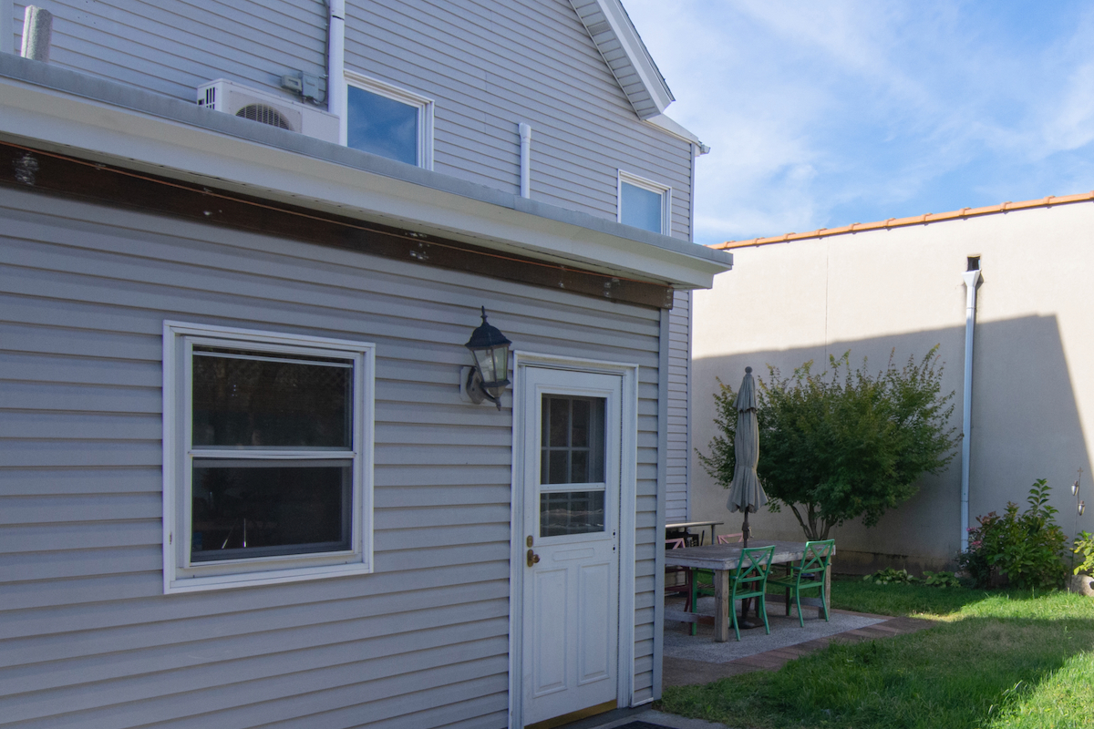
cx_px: 839
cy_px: 433
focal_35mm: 31
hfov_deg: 56.9
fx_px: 940
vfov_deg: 42.2
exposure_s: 1/250
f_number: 14
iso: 400
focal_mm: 11
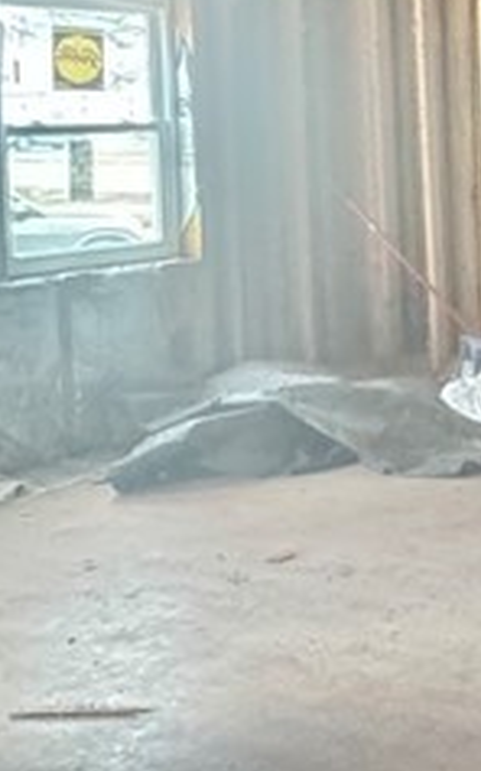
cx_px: 956
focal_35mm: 64
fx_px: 1343
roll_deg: +0.5
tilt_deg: -4.6
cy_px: 163
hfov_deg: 16.0
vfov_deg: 31.2
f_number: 2.2
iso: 1250
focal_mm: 2.22
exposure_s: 1/52
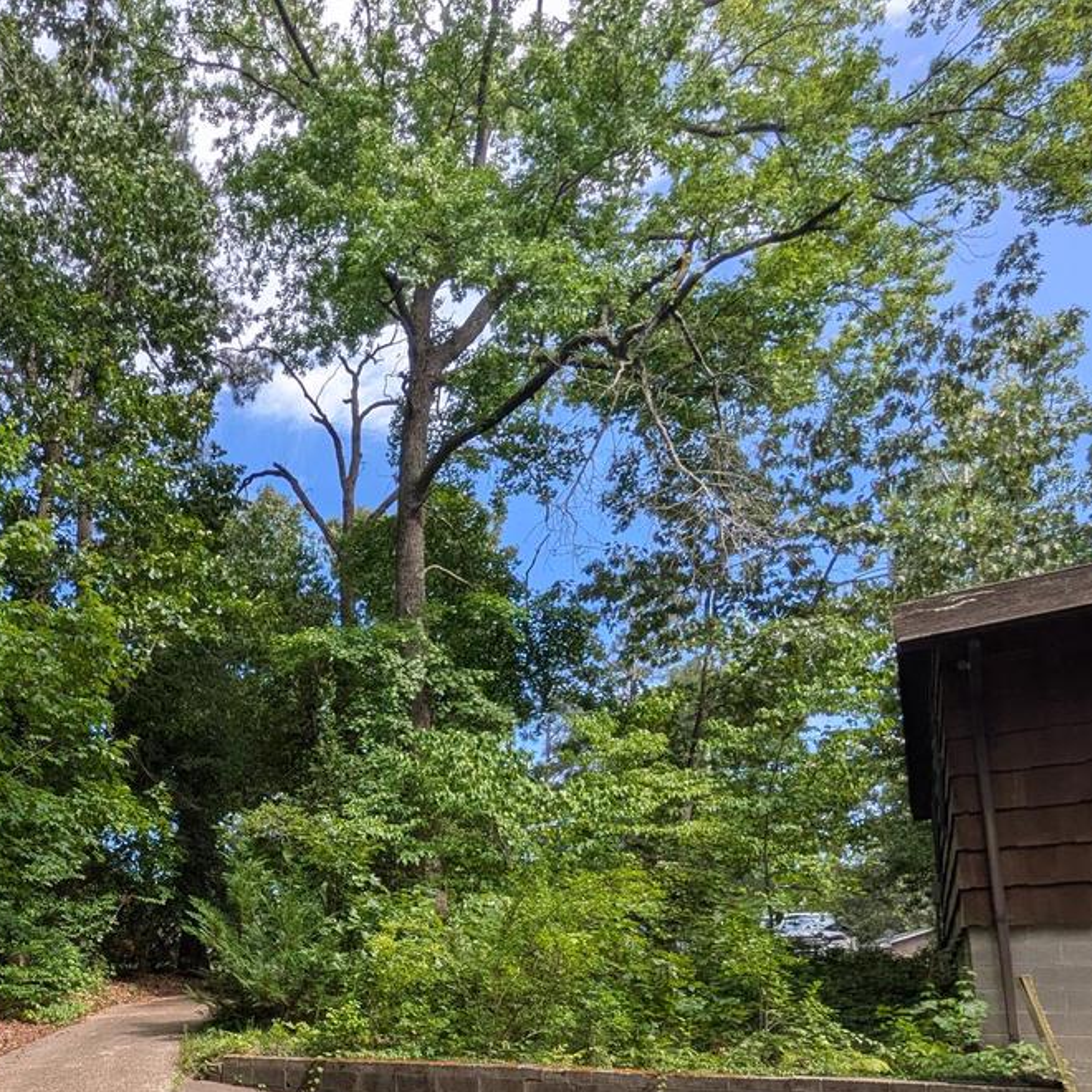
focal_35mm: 27
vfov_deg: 54.5
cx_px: 164
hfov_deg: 53.6
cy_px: 893
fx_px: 964
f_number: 2.2
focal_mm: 1.83
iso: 42
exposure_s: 1/617
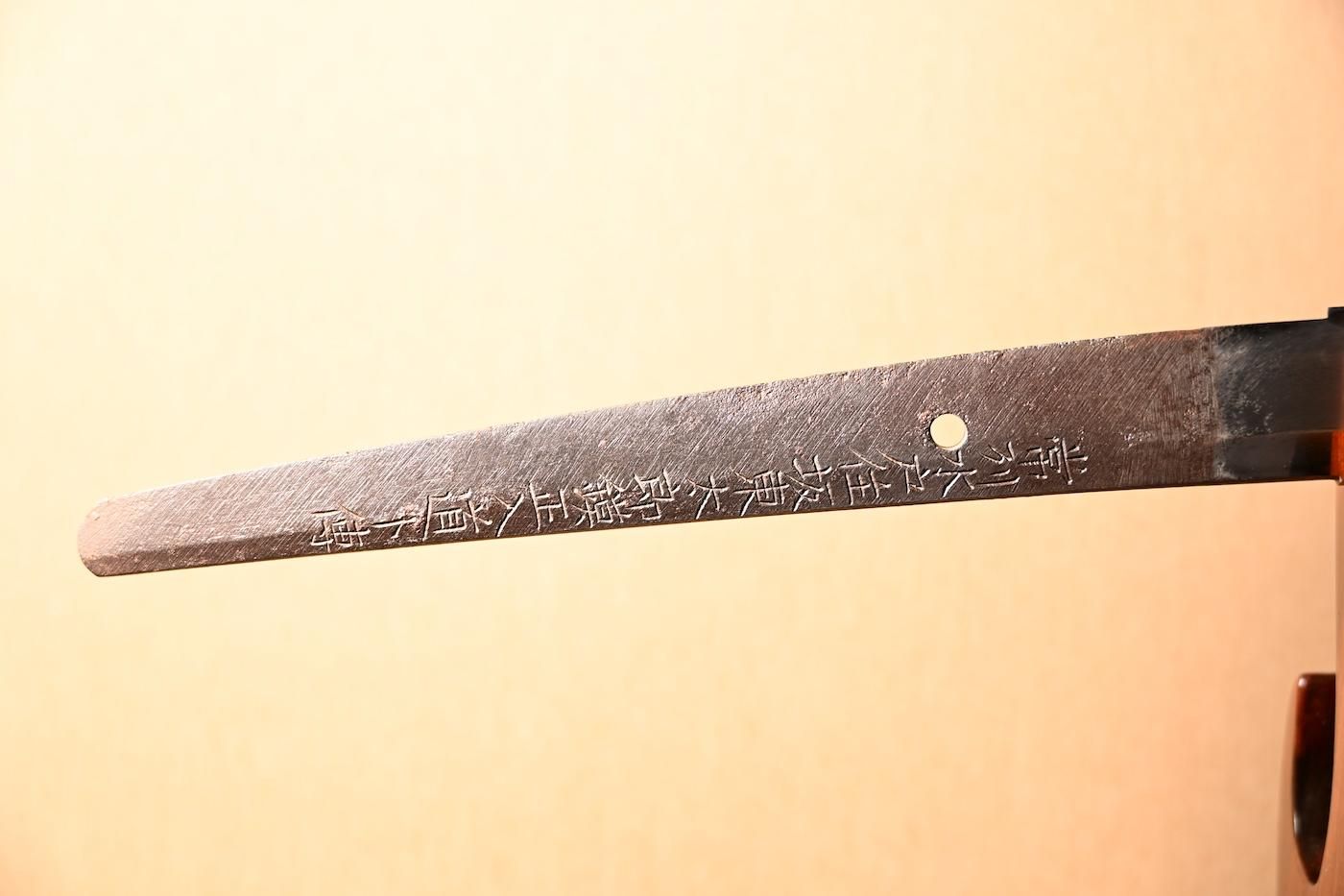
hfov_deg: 35.1
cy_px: 448
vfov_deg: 23.8
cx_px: 672
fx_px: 2128
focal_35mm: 57
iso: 100
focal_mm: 38
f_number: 4.5
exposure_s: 1/2
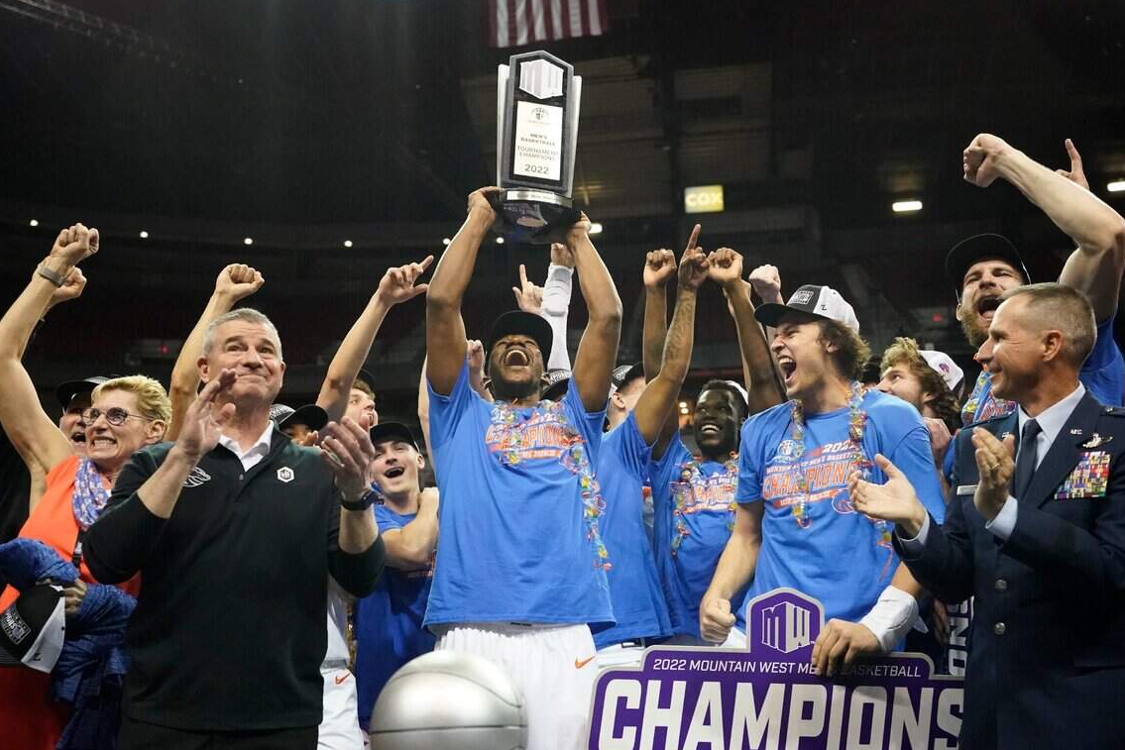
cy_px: 392
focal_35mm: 37
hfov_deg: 51.9
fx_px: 1156
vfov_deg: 35.9
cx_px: 583
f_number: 2.8
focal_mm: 35
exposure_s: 1/1600
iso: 10000
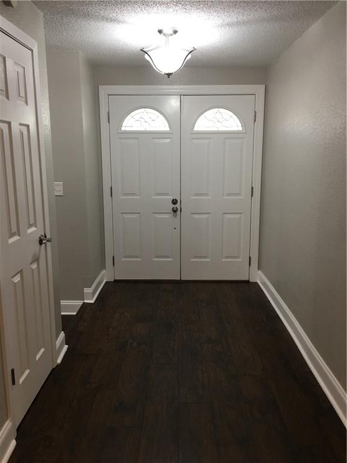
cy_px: 232
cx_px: 174
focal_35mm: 29
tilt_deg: -10.1
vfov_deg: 61.7
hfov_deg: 48.2
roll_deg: +0.4
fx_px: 388
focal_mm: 4.15
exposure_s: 1/15
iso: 50
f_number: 2.2
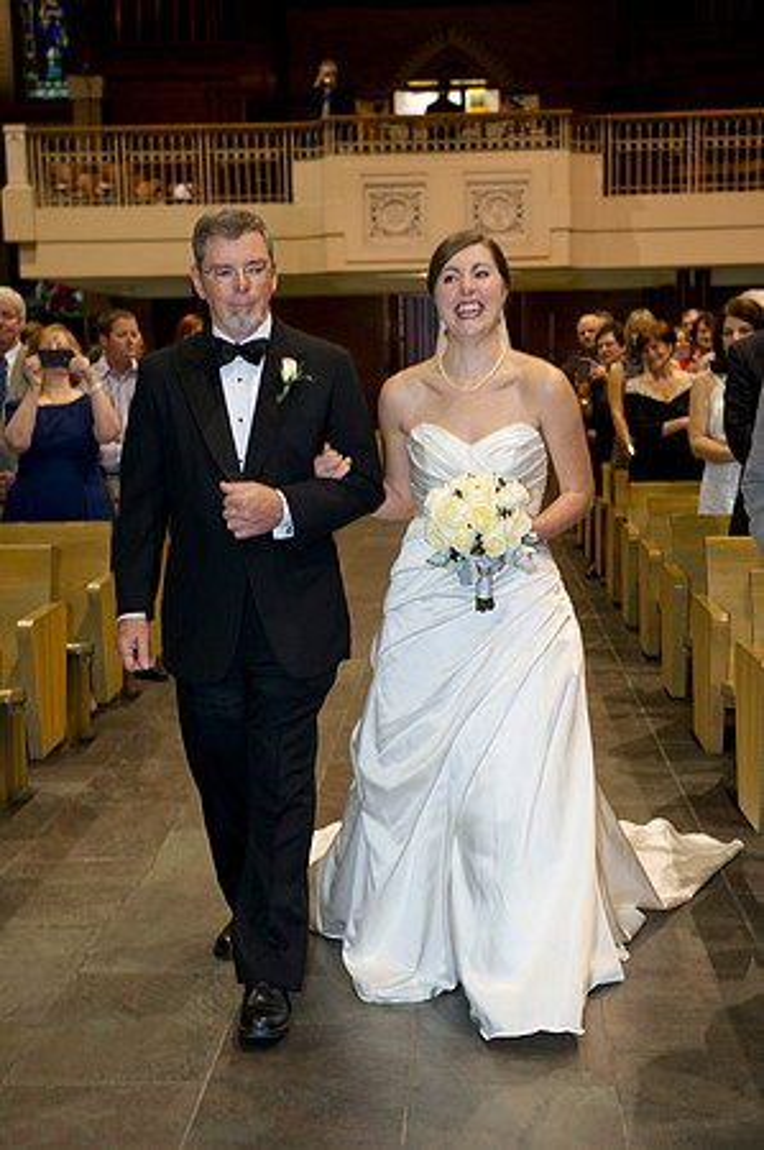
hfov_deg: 25.9
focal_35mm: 52
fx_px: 1659
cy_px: 575
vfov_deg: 38.2
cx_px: 382
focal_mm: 52
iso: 1250
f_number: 4
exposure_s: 1/60
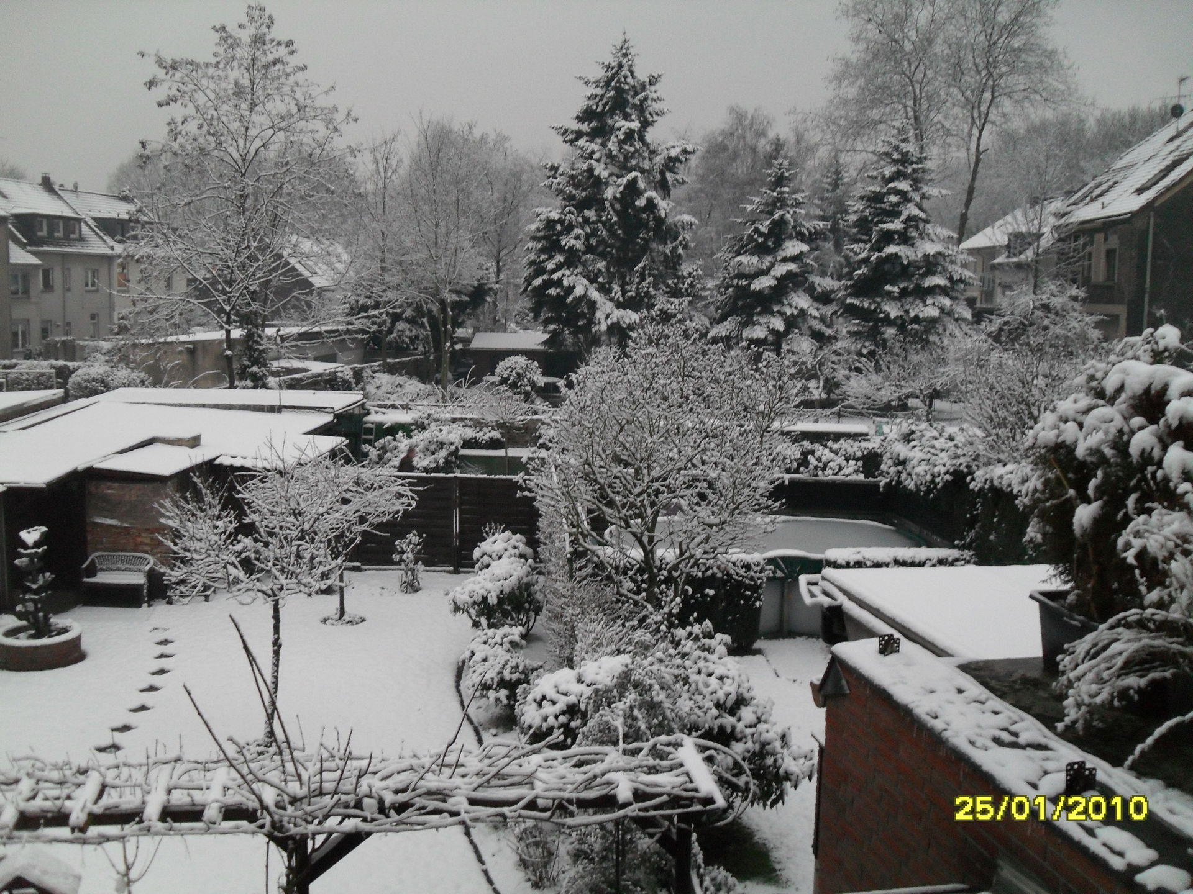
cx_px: 596
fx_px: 1206
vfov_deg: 40.7
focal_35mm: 35
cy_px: 447
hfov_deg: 52.6
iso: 240
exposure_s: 1/15
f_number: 2.8
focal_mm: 6.2
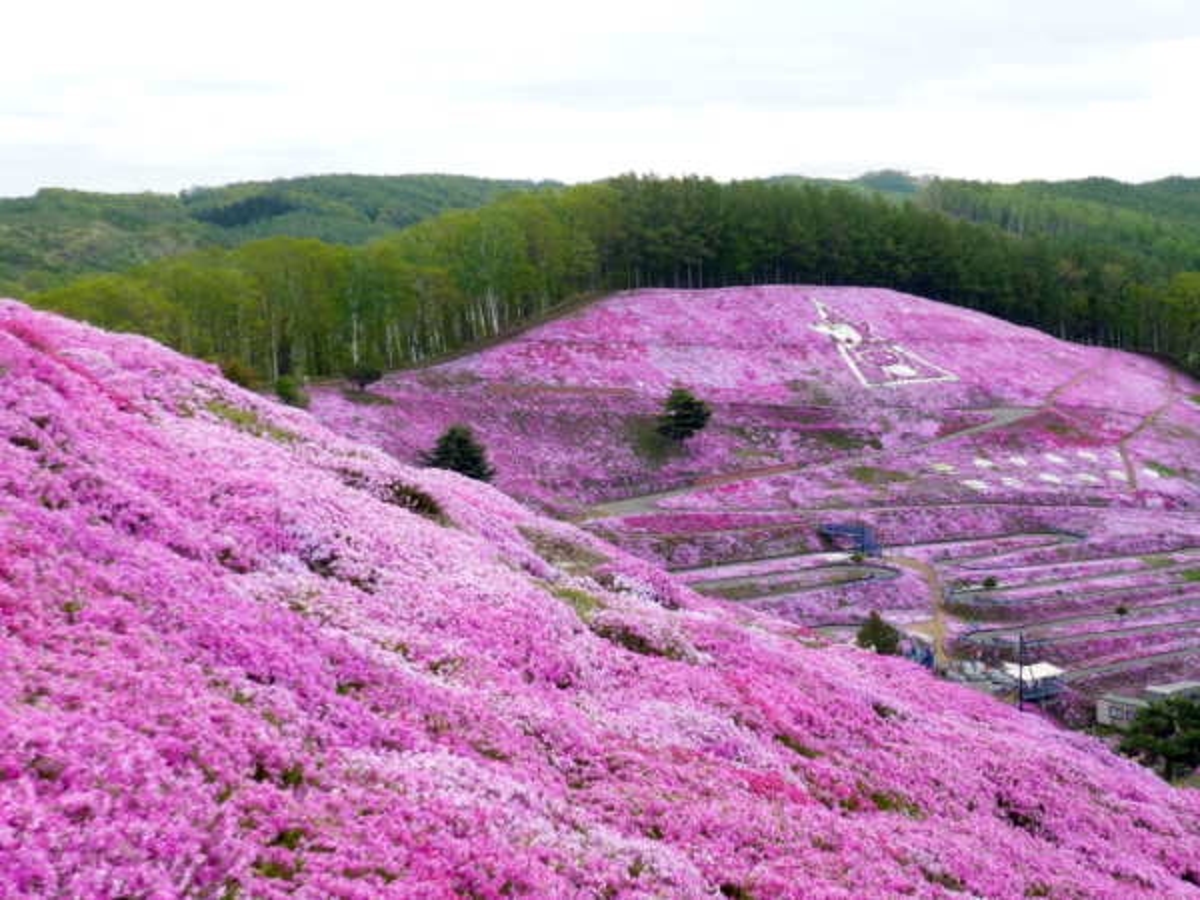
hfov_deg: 34.9
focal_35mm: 55
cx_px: 600
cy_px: 450
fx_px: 1907
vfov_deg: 26.6
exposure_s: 1/400
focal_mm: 9.1
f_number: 3.4
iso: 100
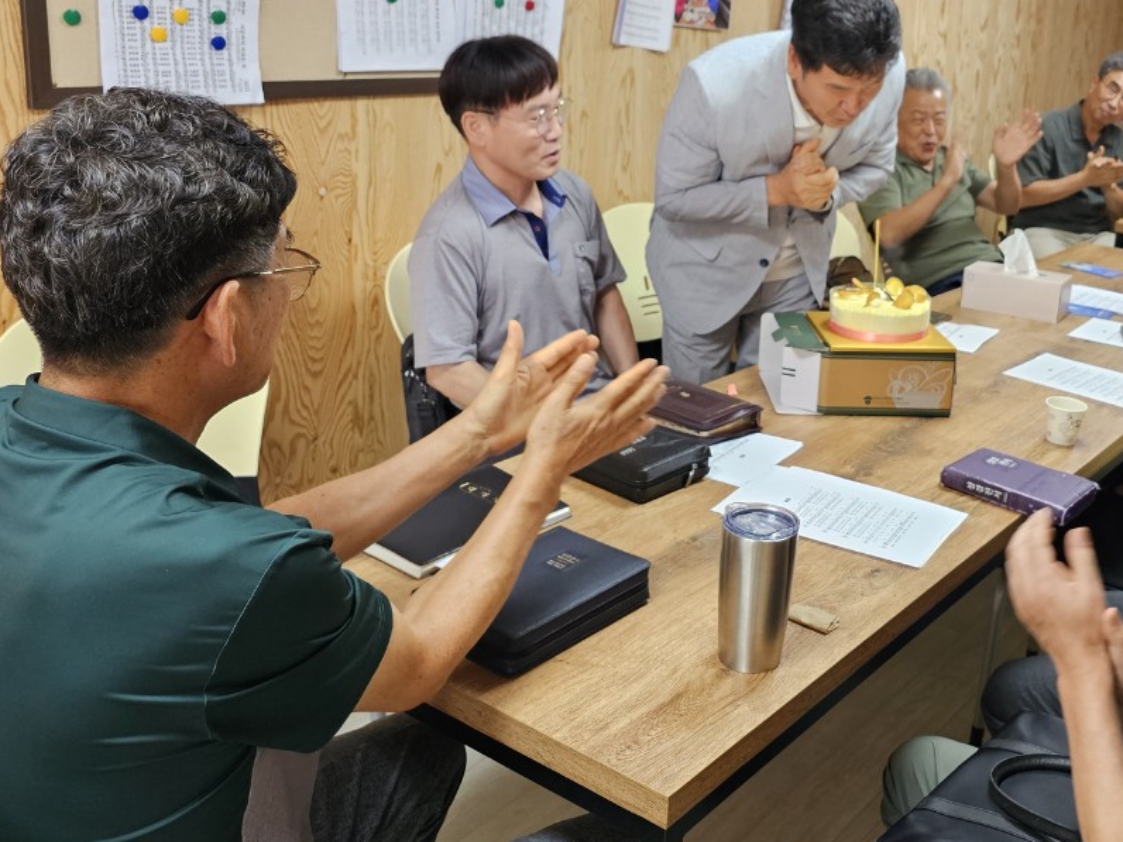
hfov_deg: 48.8
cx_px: 794
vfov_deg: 38.4
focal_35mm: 37
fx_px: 1200
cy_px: 320
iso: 400
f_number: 1.7
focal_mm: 6.3
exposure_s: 1/120
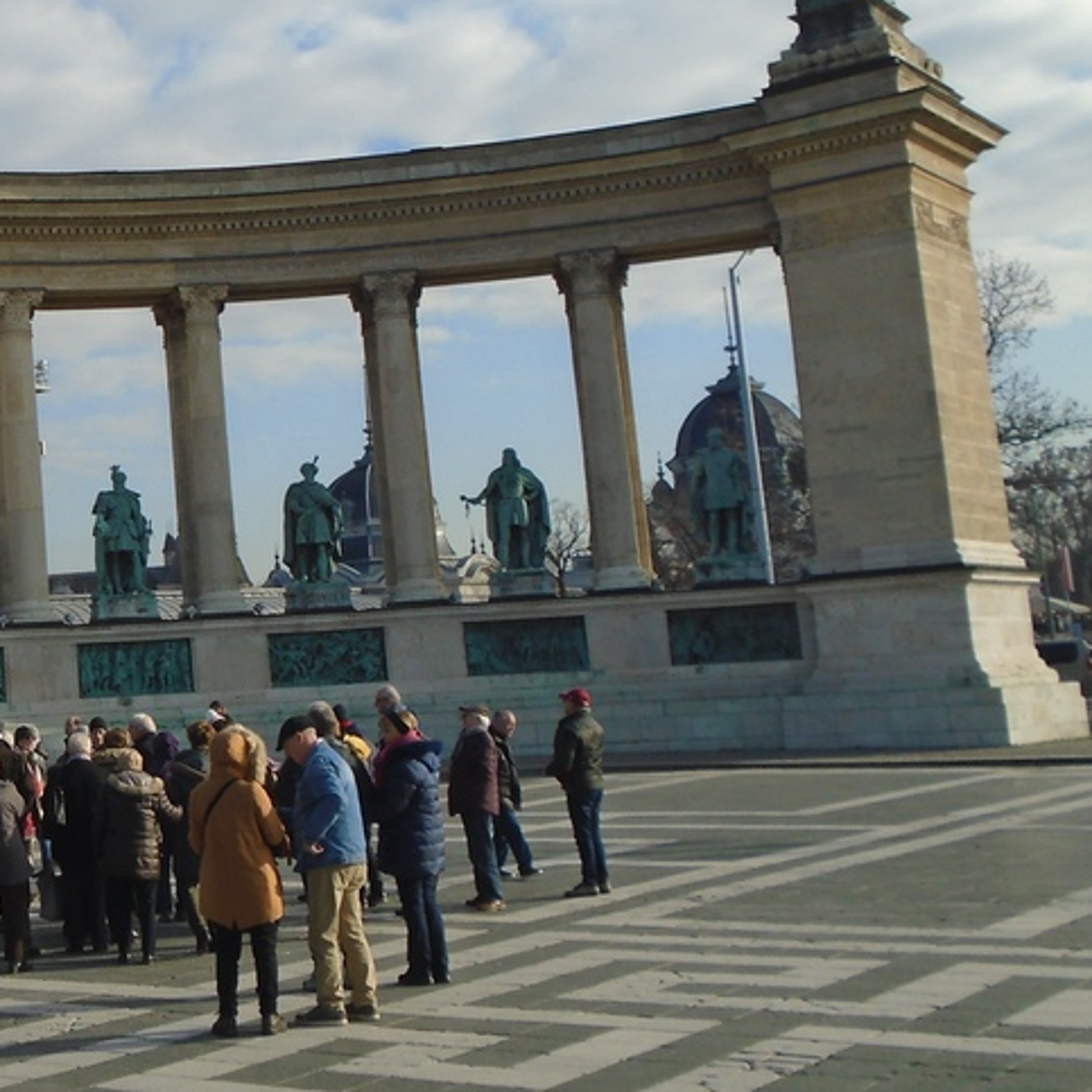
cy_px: 400
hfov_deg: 29.1
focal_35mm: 55
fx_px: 1963
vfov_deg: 30.9
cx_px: 7
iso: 100
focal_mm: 5.5
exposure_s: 1/200
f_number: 8.8
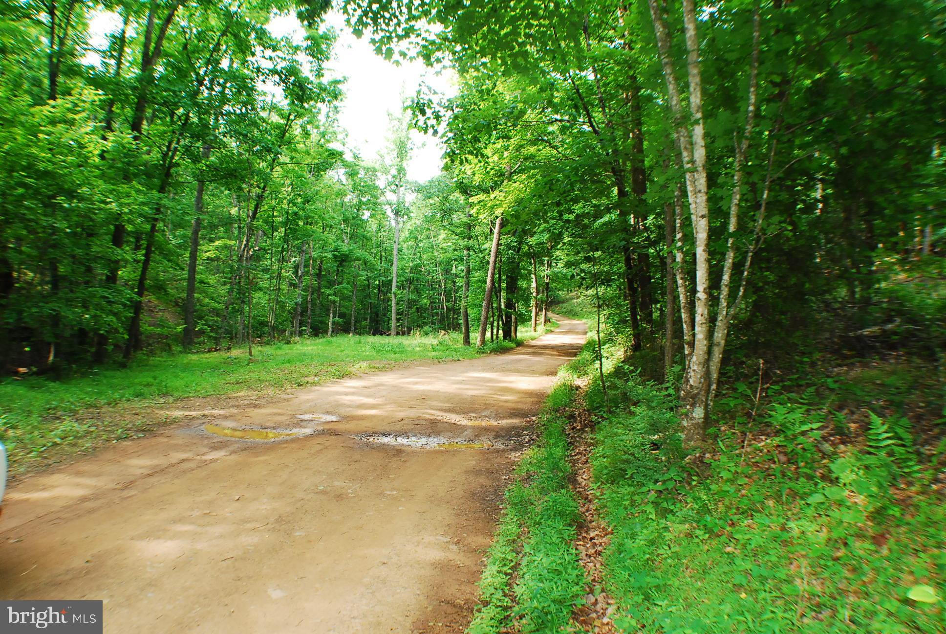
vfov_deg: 40.1
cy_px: 317
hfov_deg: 57.2
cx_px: 473
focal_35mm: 33
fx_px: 868
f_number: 8
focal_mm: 22
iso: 1000
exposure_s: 1/200
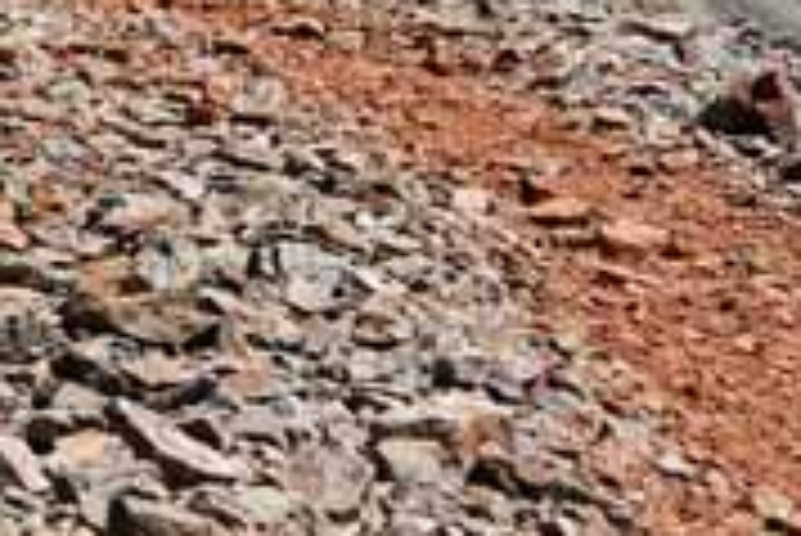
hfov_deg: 12.8
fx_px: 3095
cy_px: -336
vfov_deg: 9.5
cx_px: -832
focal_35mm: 139
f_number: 7.1
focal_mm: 31
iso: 64
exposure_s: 1/500
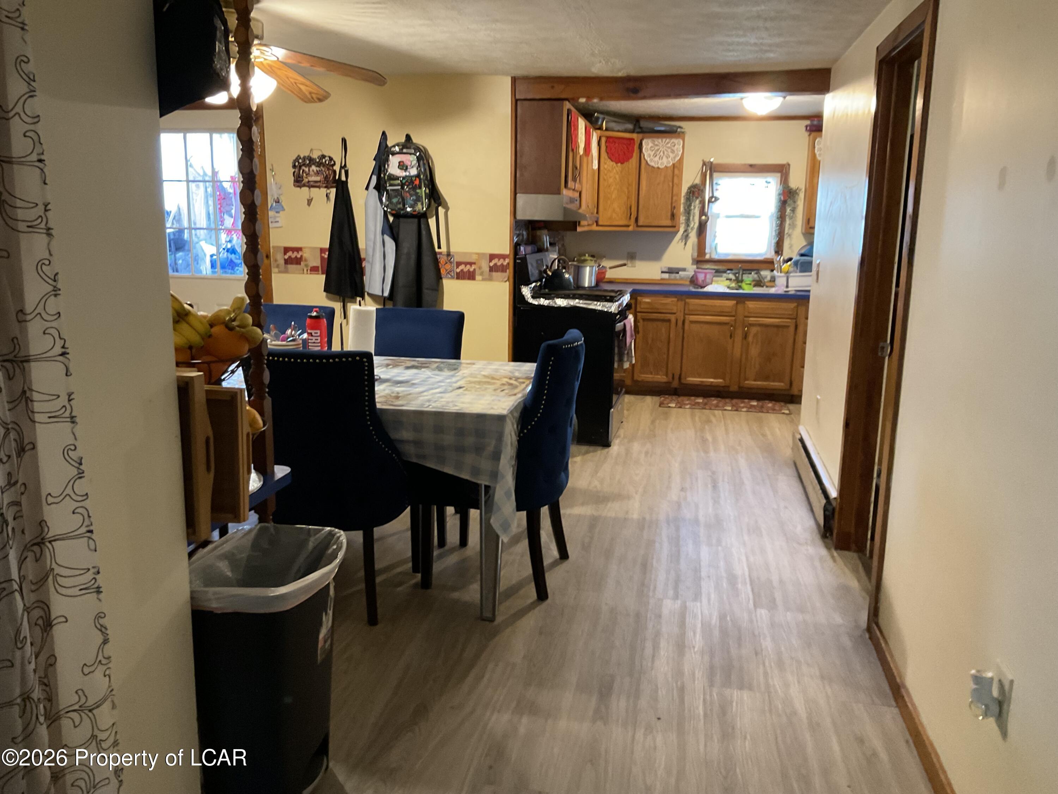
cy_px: 397
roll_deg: -0.3
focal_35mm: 29
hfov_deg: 61.7
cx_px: 529
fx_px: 886
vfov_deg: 48.2
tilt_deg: -10.5
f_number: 1.8
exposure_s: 1/40
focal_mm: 3
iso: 250
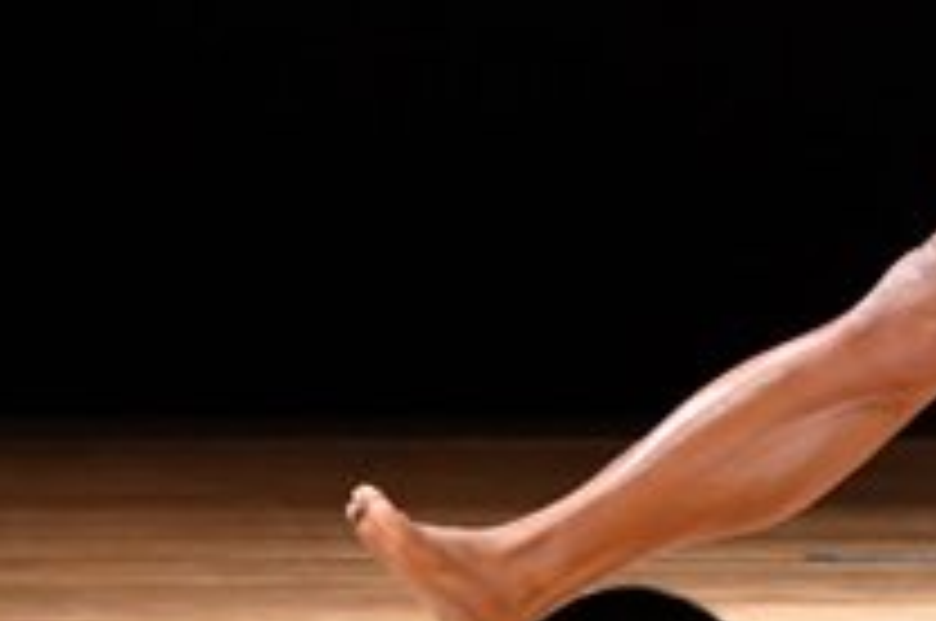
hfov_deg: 1.9
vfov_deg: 1.3
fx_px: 27621
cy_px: -108
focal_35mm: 1064
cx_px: 1145
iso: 4000
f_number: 5.6
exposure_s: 1/400
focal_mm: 190
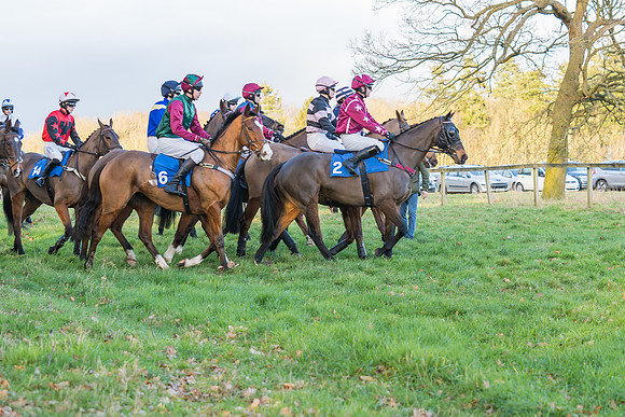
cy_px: 206
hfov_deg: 19.1
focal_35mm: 107
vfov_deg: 12.8
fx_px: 1856
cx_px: 310
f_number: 4
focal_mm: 70
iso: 400
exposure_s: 1/200
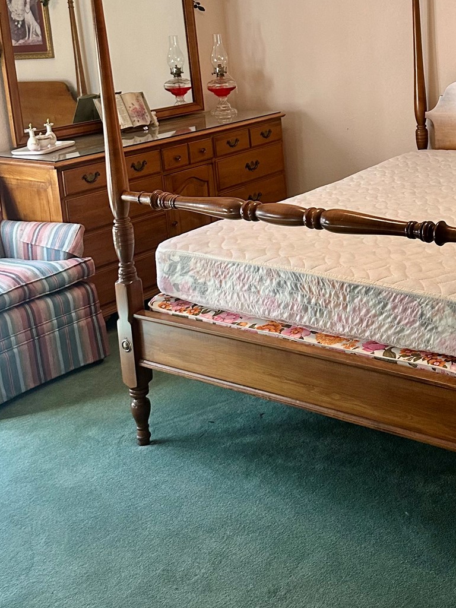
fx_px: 843
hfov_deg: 29.6
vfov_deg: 38.4
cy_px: 138
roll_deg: +2.3
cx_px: 360
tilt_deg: -8.6
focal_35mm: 48
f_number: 1.78
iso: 250
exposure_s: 1/60
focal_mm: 6.86
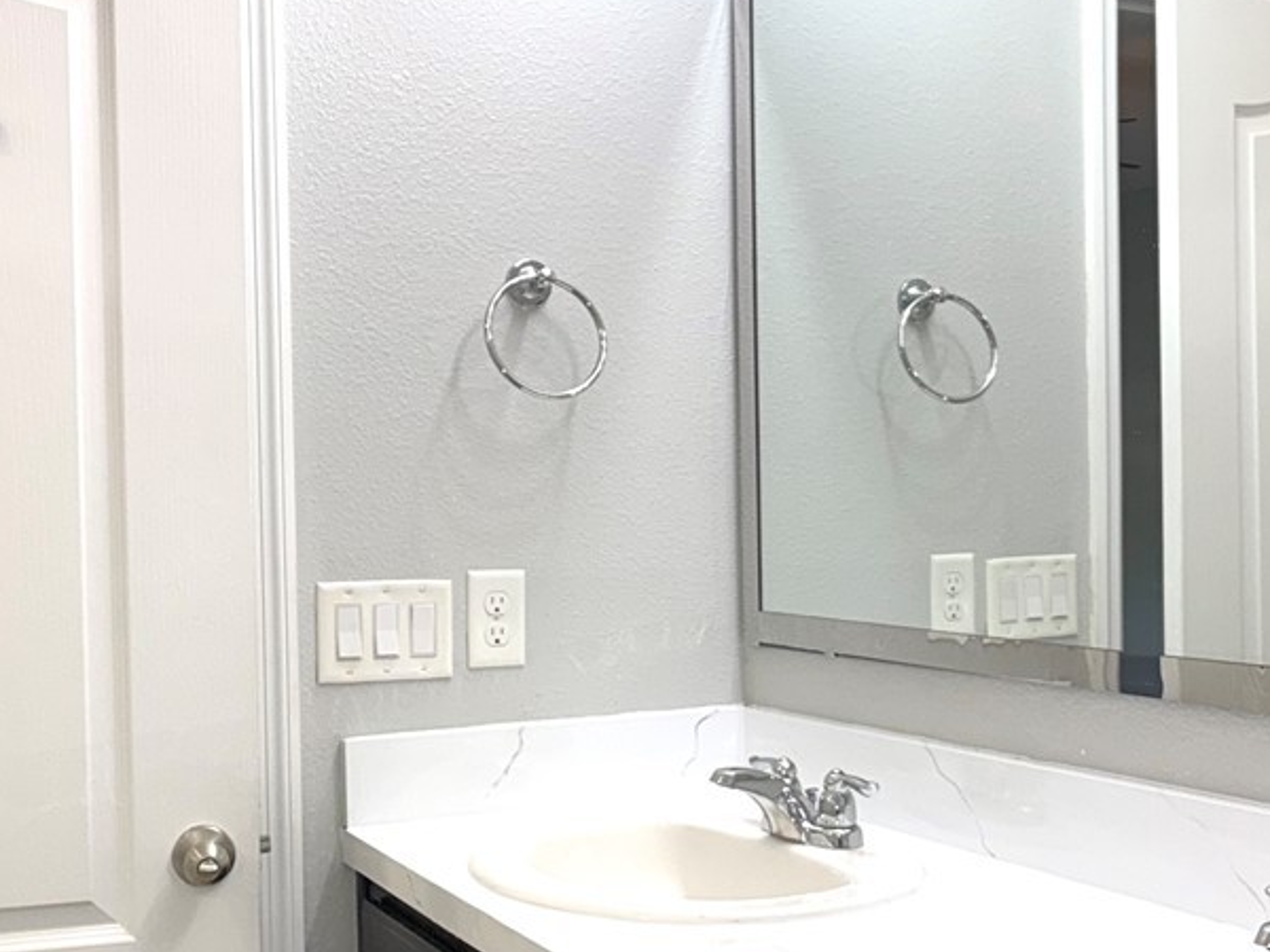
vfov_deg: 22.9
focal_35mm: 64
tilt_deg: -0.5
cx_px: 637
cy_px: 529
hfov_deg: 30.3
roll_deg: +0.5
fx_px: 2348
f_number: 1.78
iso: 125
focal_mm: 6.76
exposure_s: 1/212
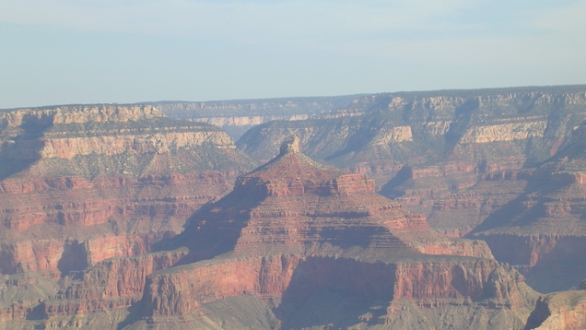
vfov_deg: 9.6
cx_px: 292
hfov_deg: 17.0
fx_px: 1958
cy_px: 213
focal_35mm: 126
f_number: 4.9
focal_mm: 17.4
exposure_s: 1/344
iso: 50
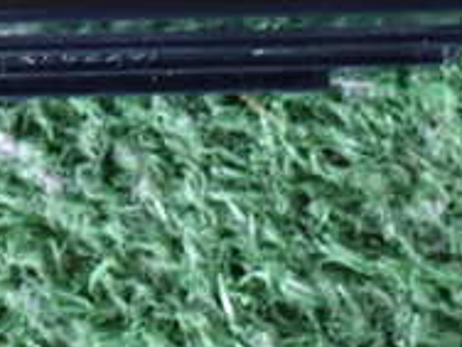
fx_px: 2135
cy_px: -98
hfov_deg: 12.3
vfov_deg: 9.1
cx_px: 57
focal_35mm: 160
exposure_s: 1/13
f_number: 3.2
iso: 800
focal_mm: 9.01
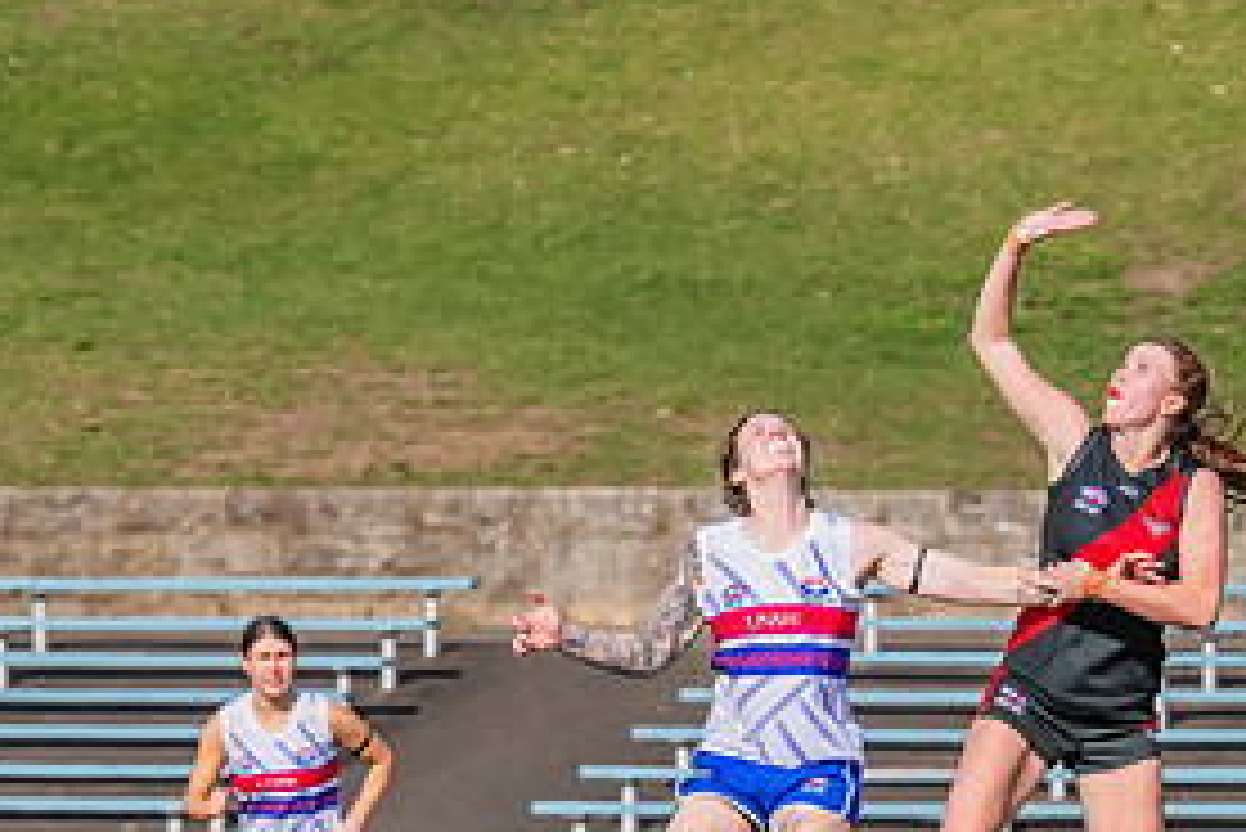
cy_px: 417
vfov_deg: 1.5
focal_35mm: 948
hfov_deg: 2.2
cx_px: 963
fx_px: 32827
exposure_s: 1/1250
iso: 800
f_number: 14
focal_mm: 420
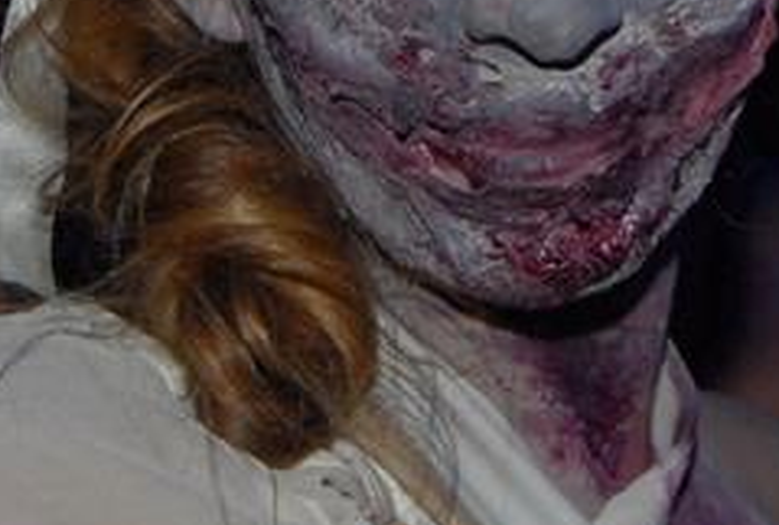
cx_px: 499
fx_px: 3734
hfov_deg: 11.9
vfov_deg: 8.0
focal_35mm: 172
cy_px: 209
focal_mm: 24
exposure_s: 1/5
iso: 400
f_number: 5.6
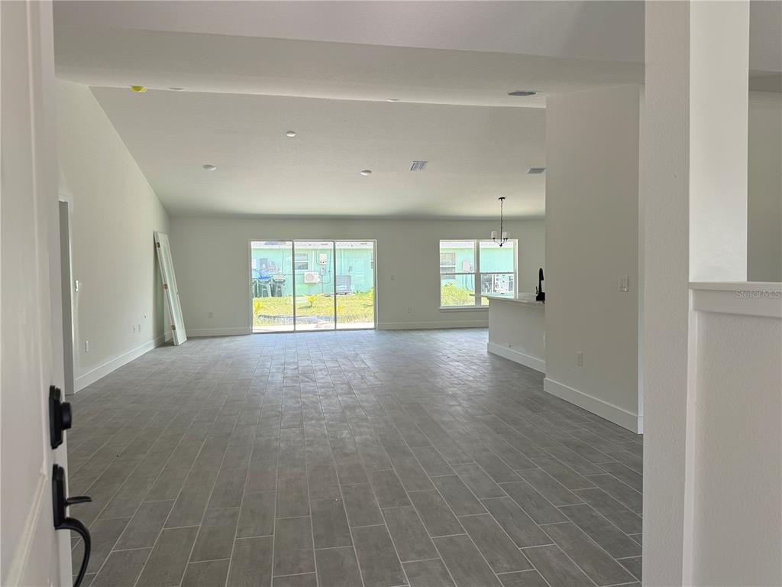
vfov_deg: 56.8
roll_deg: +0.9
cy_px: 294
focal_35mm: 24
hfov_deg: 71.6
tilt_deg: -1.6
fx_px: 542
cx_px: 391
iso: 100
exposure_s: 1/517
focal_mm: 6.76
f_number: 1.78
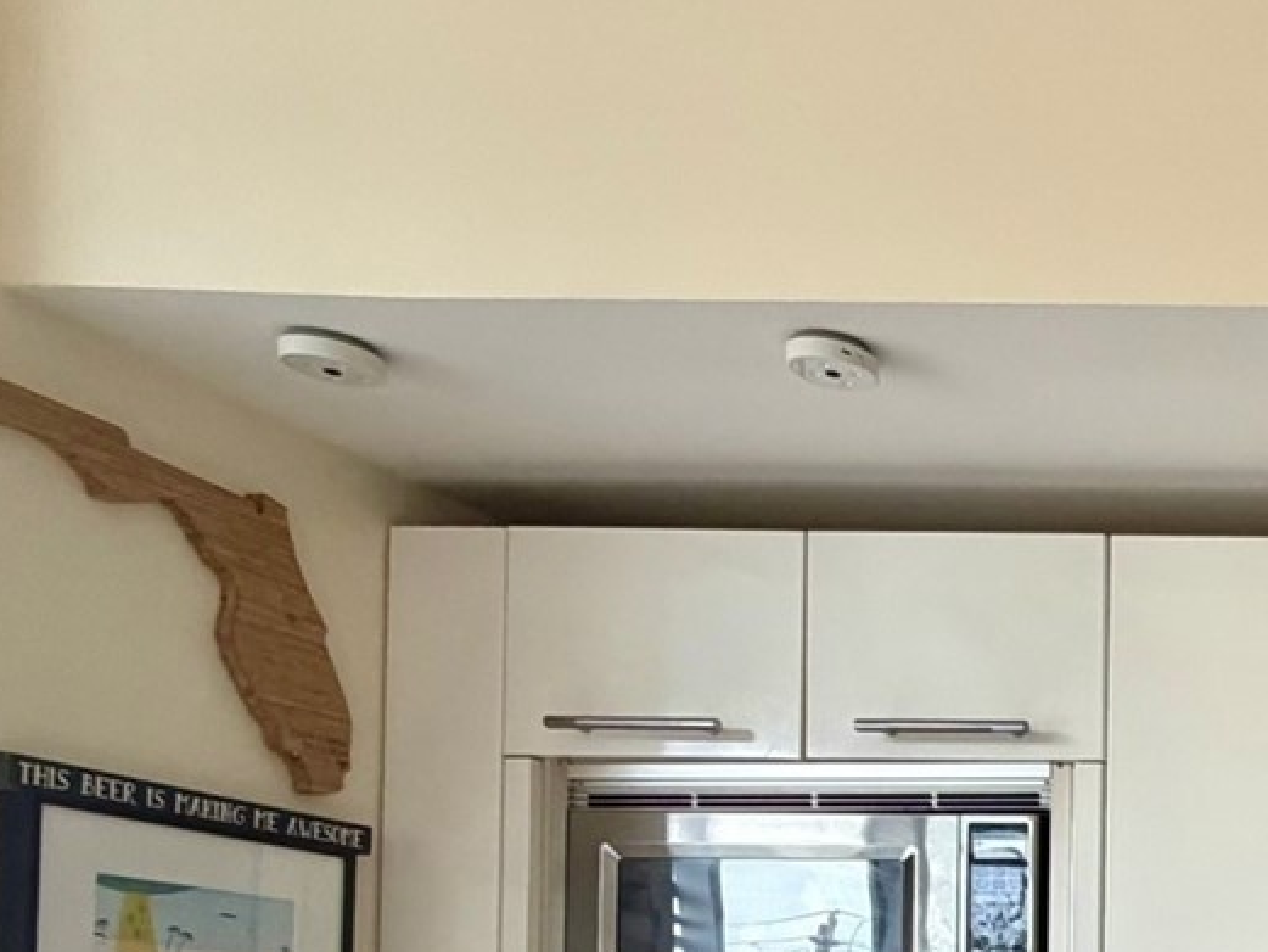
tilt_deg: +1.1
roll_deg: -0.2
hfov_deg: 30.6
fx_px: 1575
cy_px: 1081
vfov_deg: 29.8
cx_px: 1774
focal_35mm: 43
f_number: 2.2
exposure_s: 1/120
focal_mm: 2.22
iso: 320
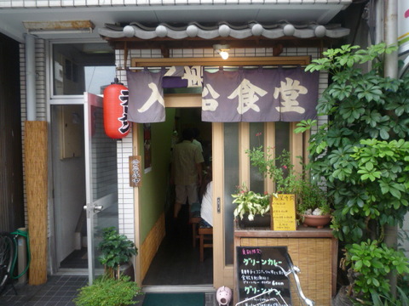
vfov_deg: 54.9
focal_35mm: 25
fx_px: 295
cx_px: 204
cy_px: 153
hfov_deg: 69.4
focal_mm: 4.4
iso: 100
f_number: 2.8
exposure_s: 1/125
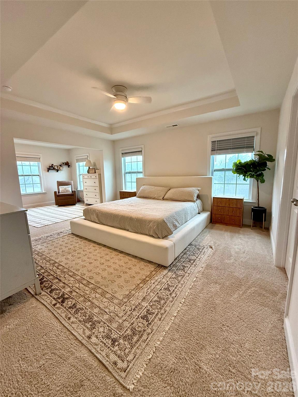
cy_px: 198
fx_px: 161
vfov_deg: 102.1
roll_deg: +1.2
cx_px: 149
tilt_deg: -8.6
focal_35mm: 14
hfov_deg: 85.7
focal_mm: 2.22
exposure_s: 1/120
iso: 400
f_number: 2.2
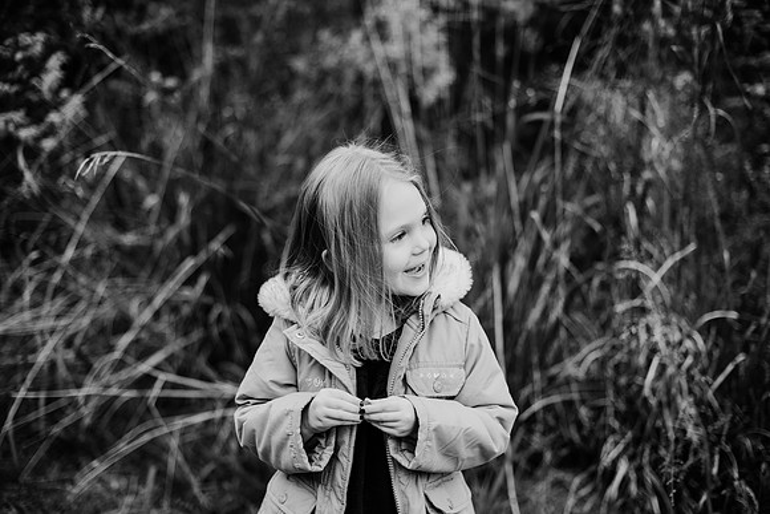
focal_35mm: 50
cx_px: 385
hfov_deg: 39.6
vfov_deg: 27.0
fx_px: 1070
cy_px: 257
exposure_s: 1/800
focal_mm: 50
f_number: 2.2
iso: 320
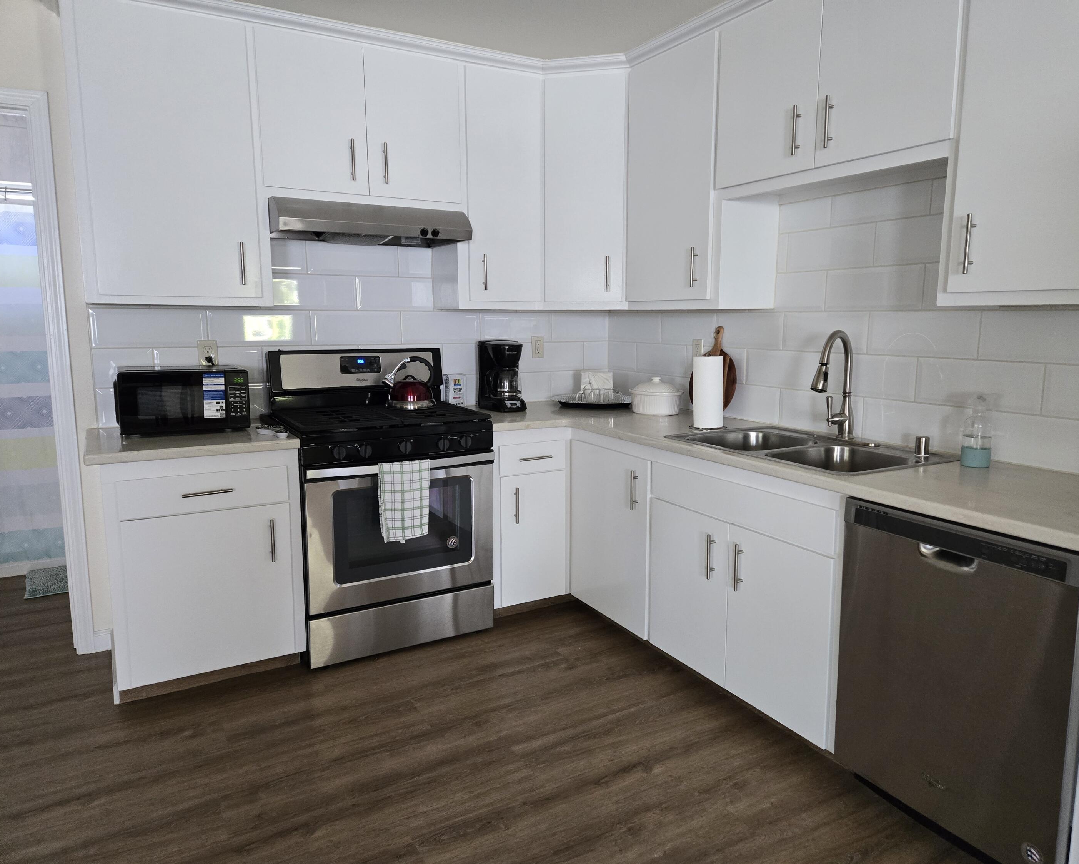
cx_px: 562
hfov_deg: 70.3
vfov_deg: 58.8
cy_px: 433
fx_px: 766
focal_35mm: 24
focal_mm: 5.4
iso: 800
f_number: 1.8
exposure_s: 1/120
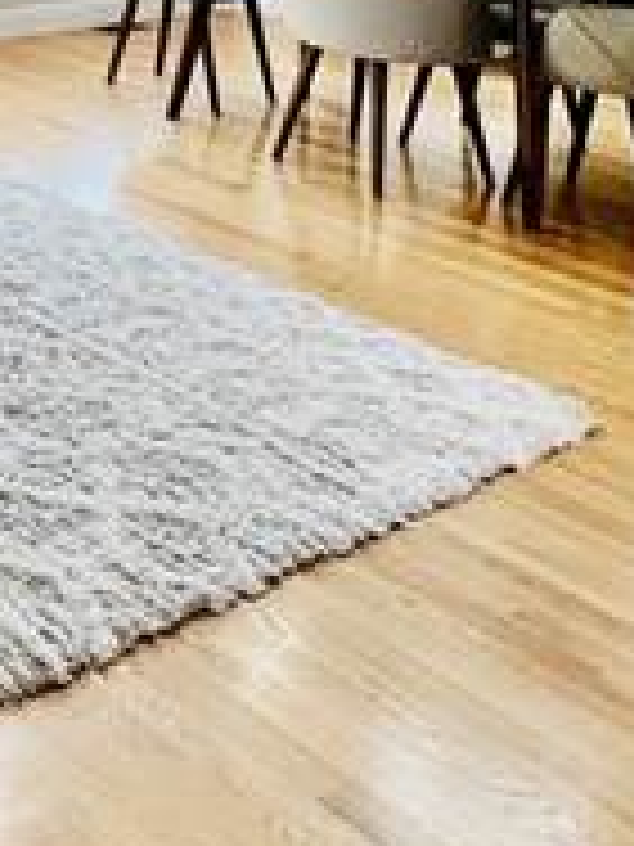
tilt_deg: -0.2
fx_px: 1294
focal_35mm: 53
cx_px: -468
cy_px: -284
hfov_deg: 20.5
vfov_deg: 28.7
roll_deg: -1.1
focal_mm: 1.57
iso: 80
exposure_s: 1/120
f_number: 1.8
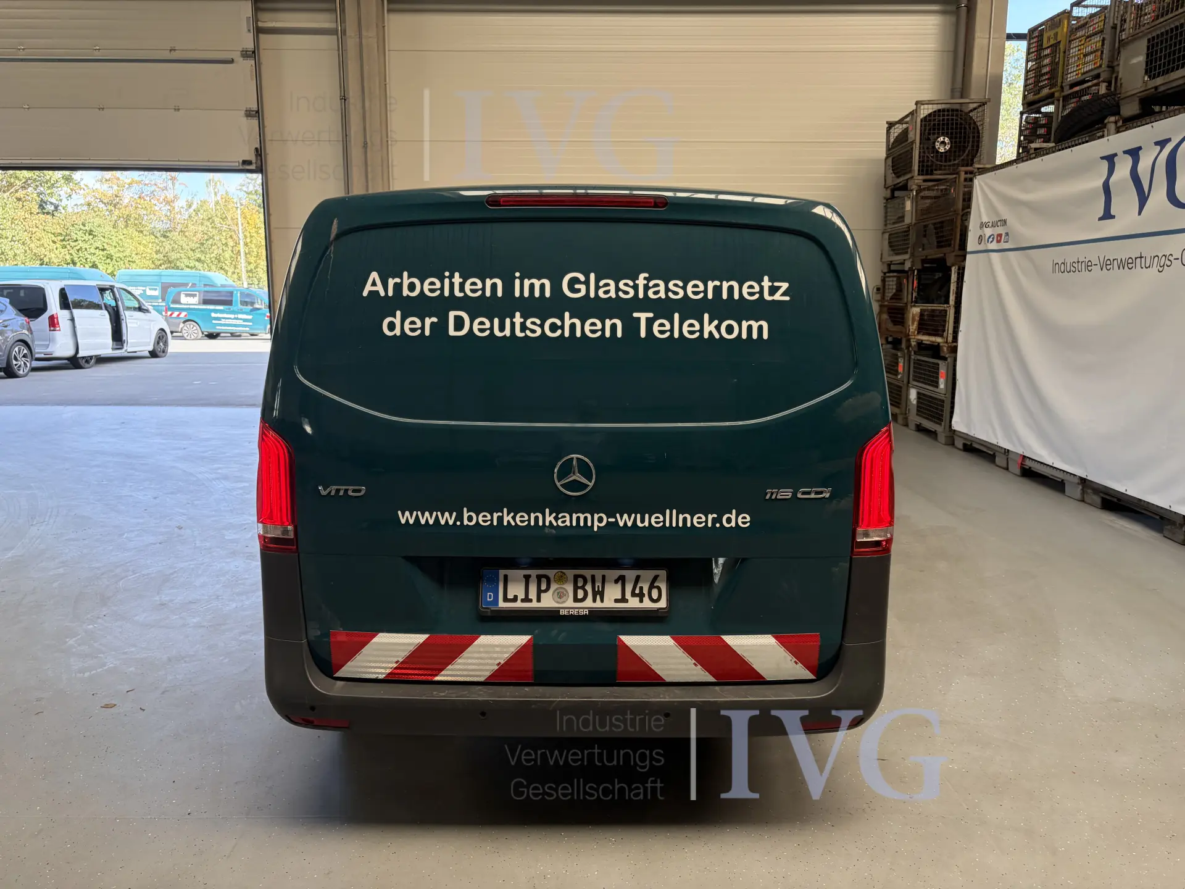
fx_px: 890
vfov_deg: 53.1
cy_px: 444
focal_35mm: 26
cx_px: 592
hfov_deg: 67.3
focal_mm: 5.96
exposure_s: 1/238
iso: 125
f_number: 1.6
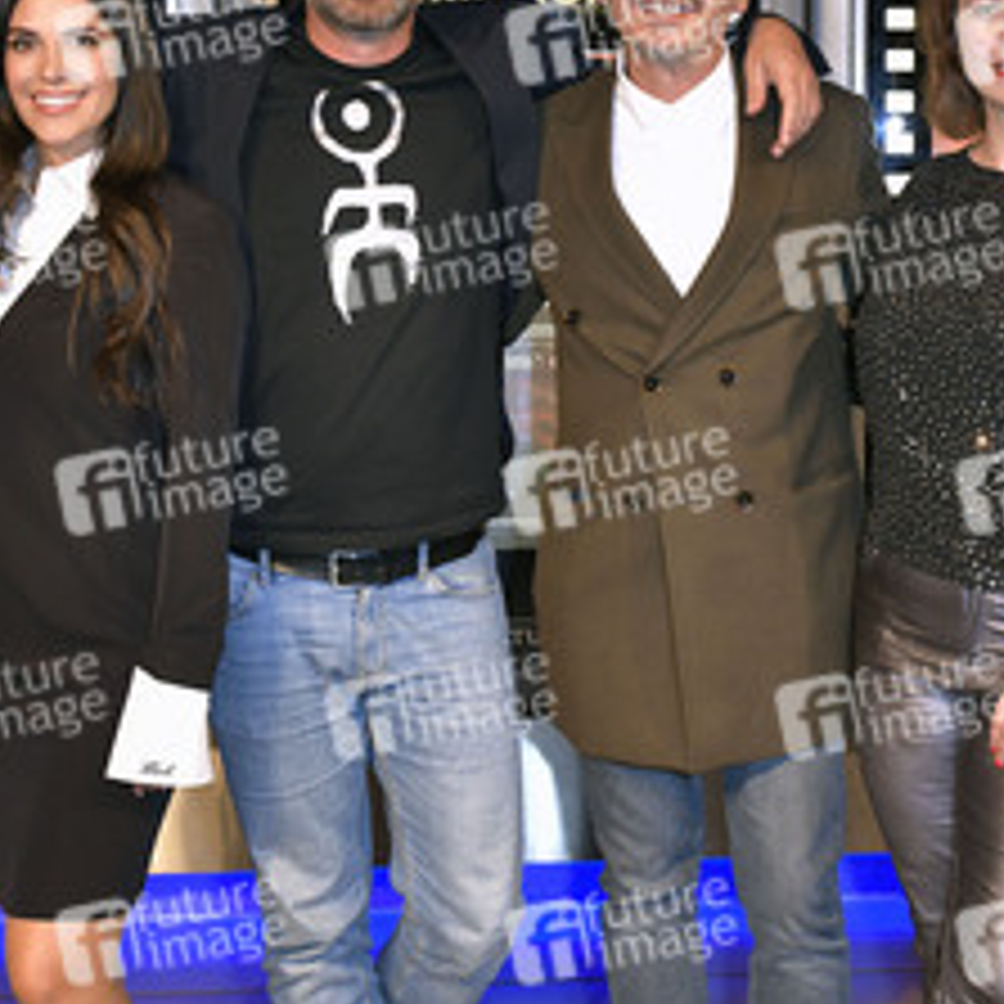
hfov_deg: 31.1
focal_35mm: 55
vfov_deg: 30.9
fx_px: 1805
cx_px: 502
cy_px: 369
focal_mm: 32
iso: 1600
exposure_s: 1/160
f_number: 5.6
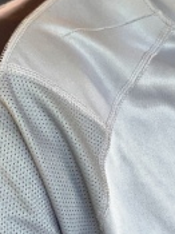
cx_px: 236
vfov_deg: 10.9
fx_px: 1201
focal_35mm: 178
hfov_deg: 8.2
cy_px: -32
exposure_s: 1/122
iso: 125
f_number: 2
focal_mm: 6
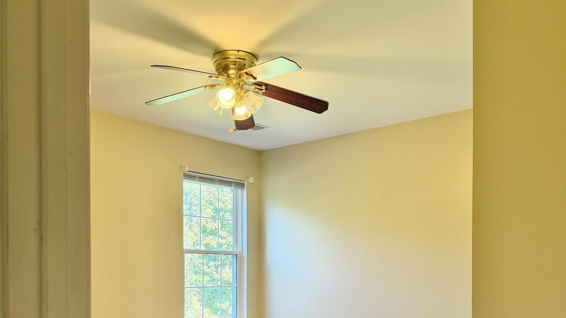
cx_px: 283
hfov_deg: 56.6
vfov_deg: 32.4
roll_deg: -0.2
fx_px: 525
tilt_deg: -1.4
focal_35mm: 35
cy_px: 271
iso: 200
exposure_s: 1/121
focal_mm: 6.76
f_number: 1.78
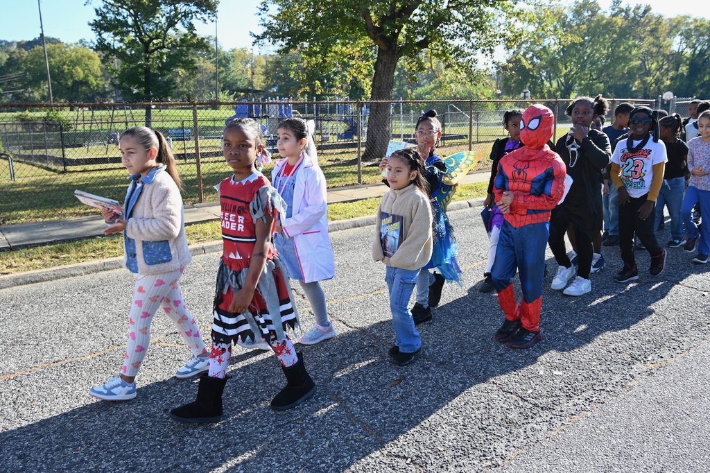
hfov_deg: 61.9
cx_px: 355
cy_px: 236
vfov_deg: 43.6
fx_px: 591
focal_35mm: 30
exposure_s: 1/250
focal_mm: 30
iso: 200
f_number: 5.6
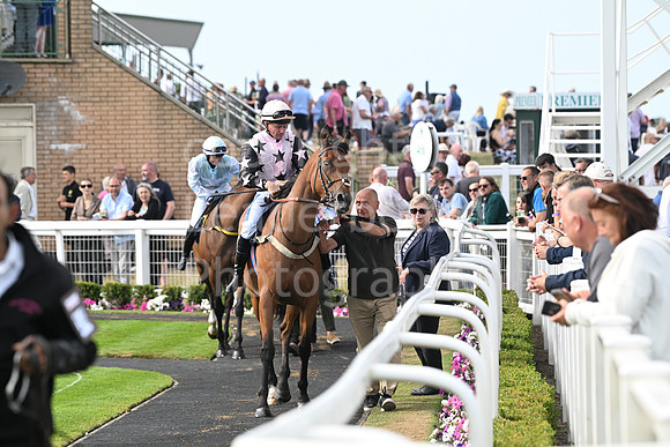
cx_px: 335
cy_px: 224
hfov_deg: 10.3
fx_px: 3723
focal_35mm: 200
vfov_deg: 6.9
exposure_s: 1/800
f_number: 5.6
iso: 400
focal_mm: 200
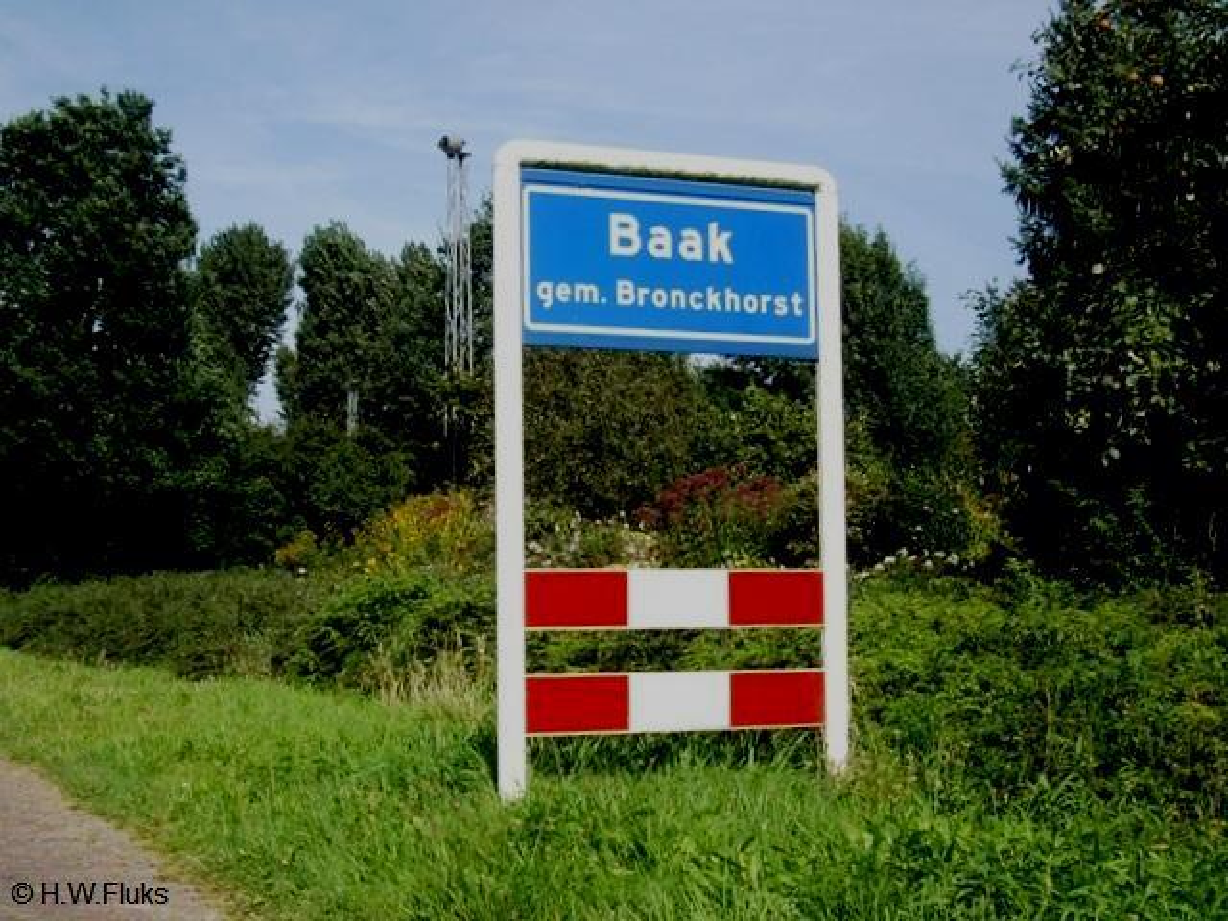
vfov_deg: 37.7
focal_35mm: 38
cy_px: 460
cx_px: 614
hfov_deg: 49.0
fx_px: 1348
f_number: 2.8
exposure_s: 1/640
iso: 64
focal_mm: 7.9
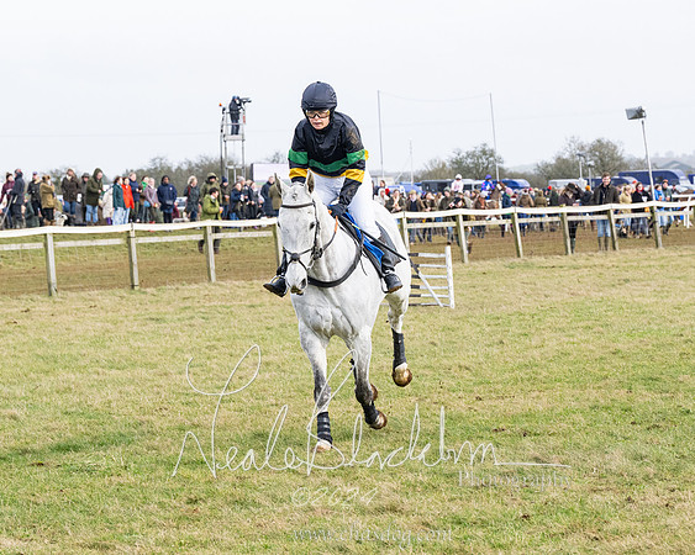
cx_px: 348
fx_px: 2502
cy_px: 278
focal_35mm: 122
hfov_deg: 15.8
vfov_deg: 12.7
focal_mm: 72
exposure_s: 1/1600
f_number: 5
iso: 800
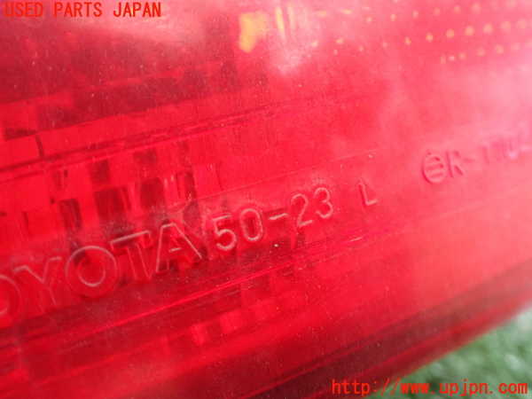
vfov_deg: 46.8
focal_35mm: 30
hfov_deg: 60.0
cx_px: 266
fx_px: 461
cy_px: 200
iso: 800
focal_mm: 5.4
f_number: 2.3
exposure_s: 1/60
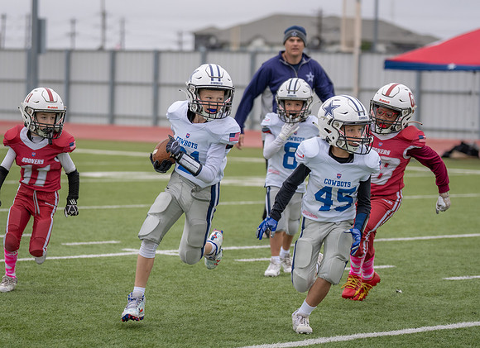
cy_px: 207
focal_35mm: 160
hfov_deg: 12.5
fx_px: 2198
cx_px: 186
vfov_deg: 9.1
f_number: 2.8
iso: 200
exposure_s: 1/1250
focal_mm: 105
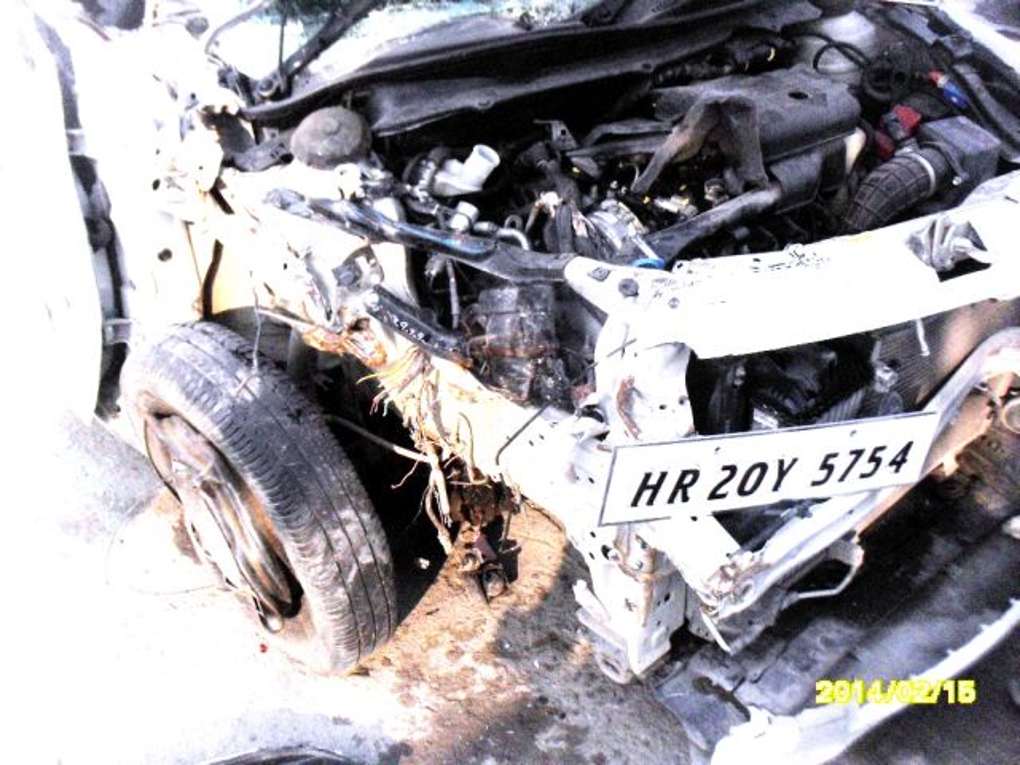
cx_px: 510
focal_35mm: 38
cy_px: 382
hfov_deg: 49.0
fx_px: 1120
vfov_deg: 37.7
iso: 80
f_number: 2.8
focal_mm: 6.3
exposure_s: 1/250
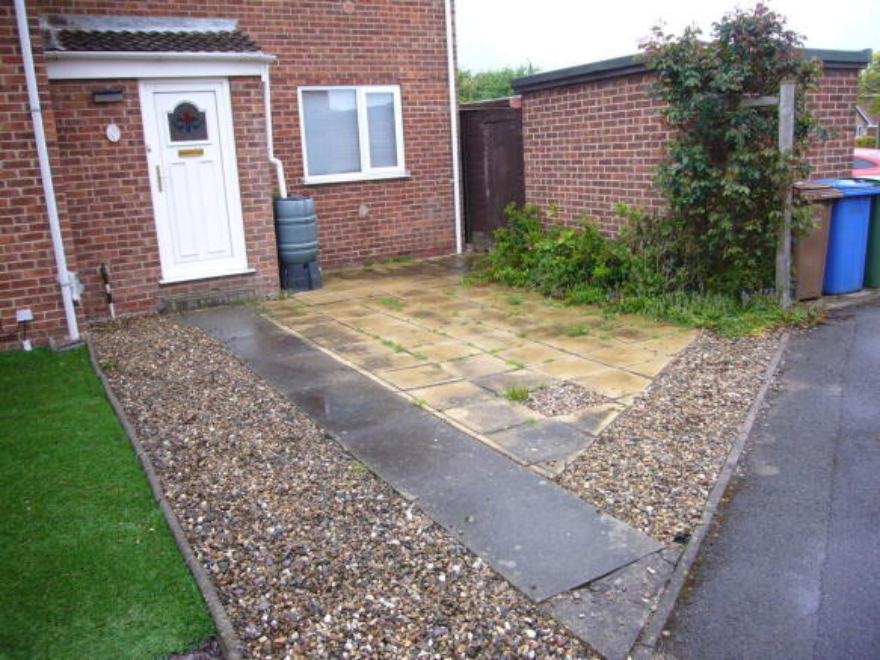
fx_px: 712
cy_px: 330
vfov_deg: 49.7
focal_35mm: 28
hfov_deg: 63.5
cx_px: 440
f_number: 2.8
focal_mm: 4.6
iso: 80
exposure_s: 1/250
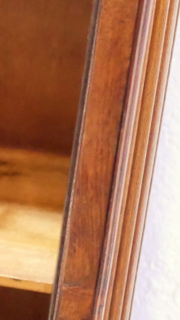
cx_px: -268
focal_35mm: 169
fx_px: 1435
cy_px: 94
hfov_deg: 6.8
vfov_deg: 12.7
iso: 3200
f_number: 1.7
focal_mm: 20
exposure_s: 1/20
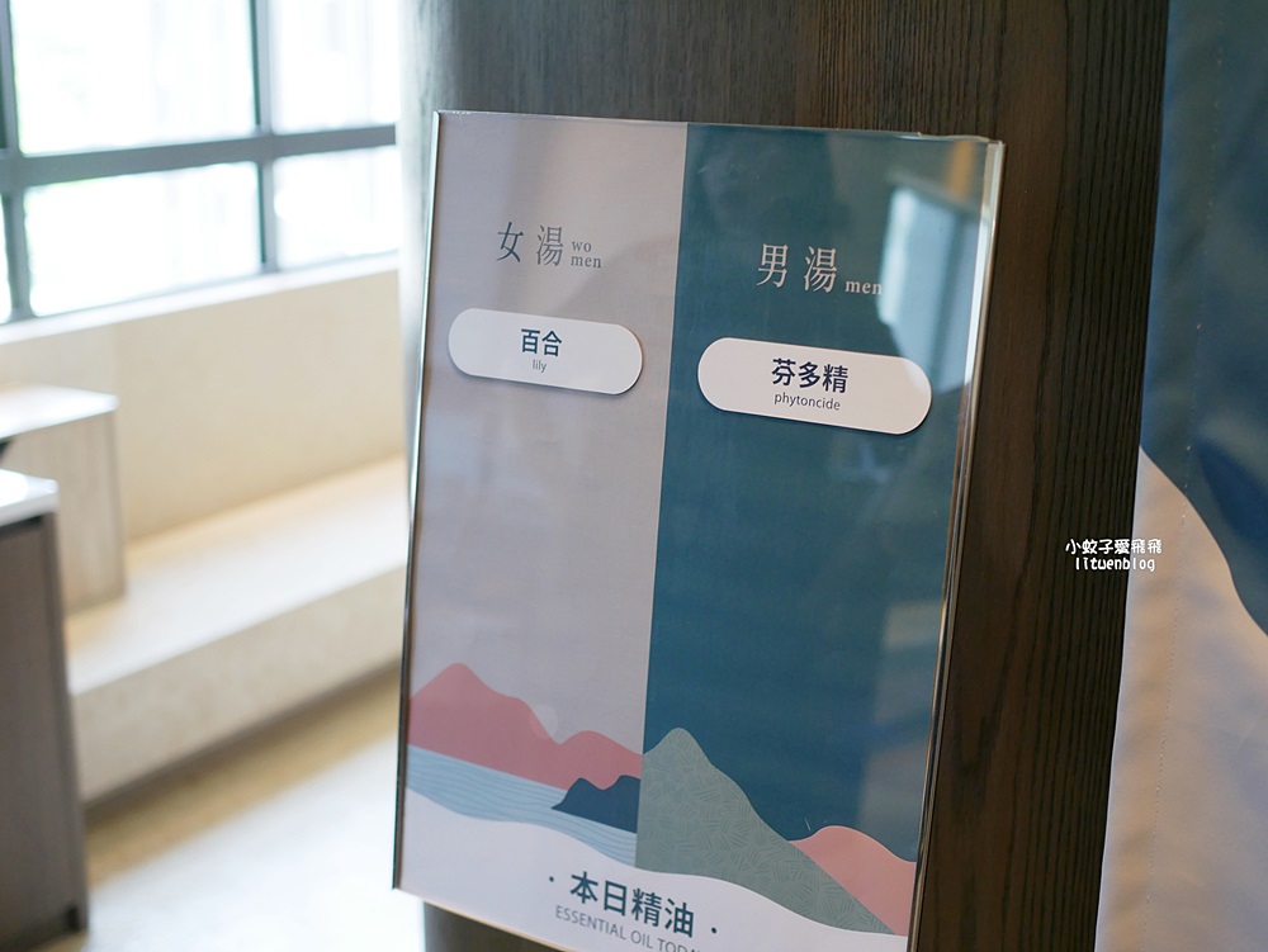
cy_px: 476
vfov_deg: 29.1
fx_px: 1832
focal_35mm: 50
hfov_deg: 38.2
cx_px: 634
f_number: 1.8
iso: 250
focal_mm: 25
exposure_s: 1/60
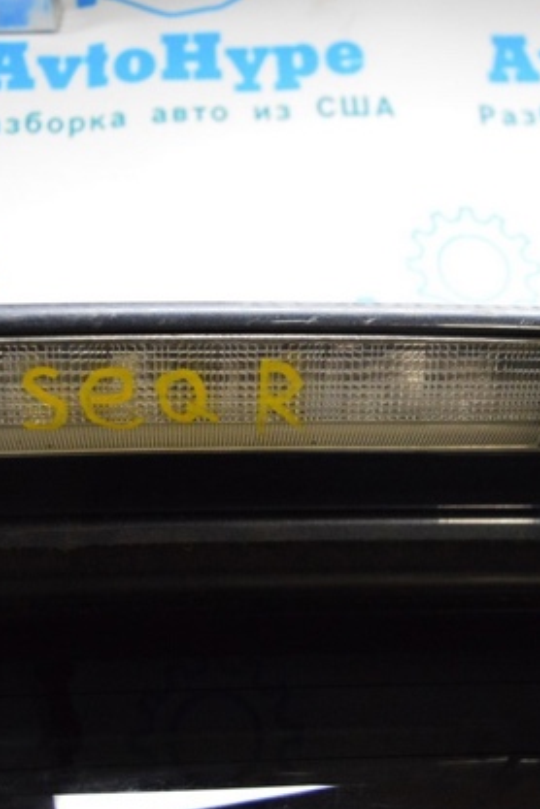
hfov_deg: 29.2
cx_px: 225
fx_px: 1035
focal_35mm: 46
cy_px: 410
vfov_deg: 42.7
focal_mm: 20
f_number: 3.5
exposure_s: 1/320
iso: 3200
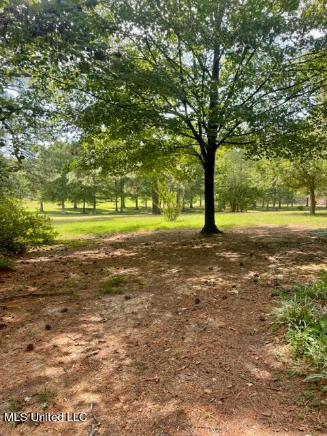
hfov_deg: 53.1
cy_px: 218
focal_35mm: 26
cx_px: 164
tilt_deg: -5.0
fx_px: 327
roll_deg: +0.2
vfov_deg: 67.3
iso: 32
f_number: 1.6
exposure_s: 1/412
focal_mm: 4.2
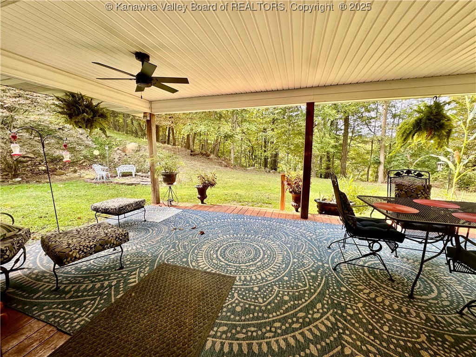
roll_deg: -0.5
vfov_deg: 85.7
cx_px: 238
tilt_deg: -7.2
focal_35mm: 14
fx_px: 193
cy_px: 178
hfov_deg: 102.1
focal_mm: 2.22
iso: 50
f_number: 2.2
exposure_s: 1/99
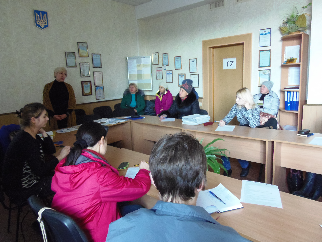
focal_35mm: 24
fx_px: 223
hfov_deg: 71.6
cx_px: 161
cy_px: 121
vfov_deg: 56.8
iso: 400
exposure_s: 1/15
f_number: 2.9
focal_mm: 4.3
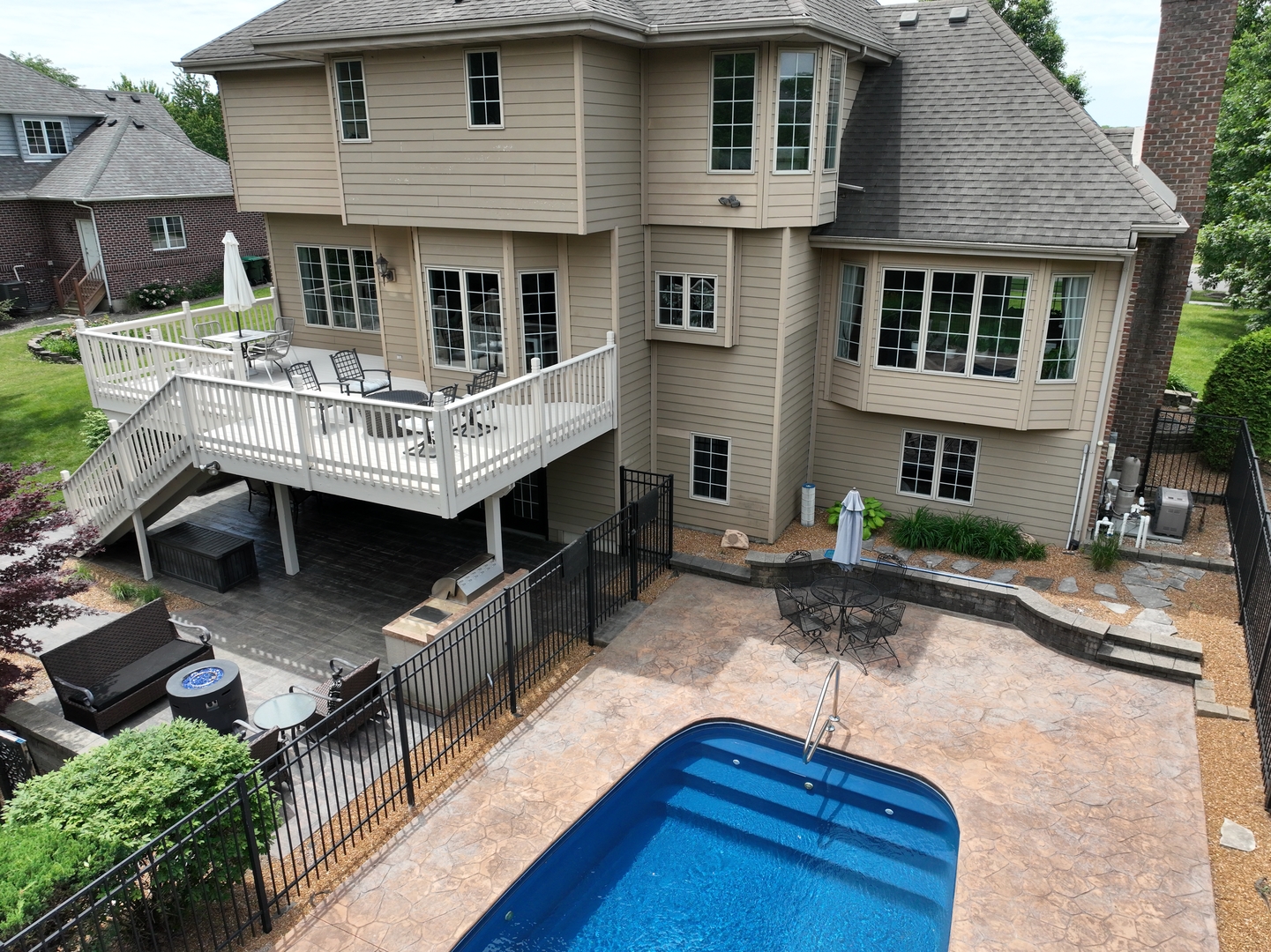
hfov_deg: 71.6
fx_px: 881
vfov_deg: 56.8
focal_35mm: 24
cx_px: 636
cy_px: 476
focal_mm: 12.29
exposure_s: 1/2000
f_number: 2.8
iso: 240
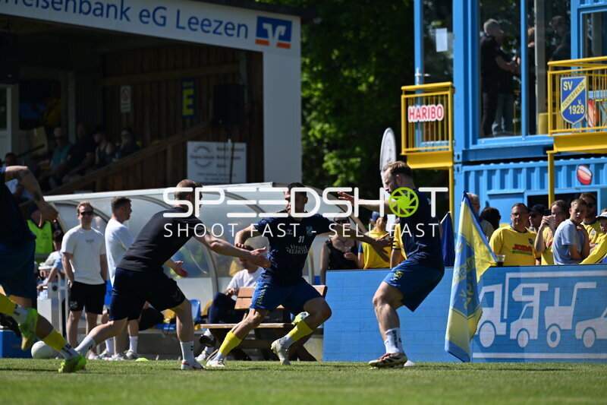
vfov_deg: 6.9
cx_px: 304
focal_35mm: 200
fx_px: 3371
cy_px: 202
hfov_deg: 10.3
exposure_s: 1/1000
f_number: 3.5
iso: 64
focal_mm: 200
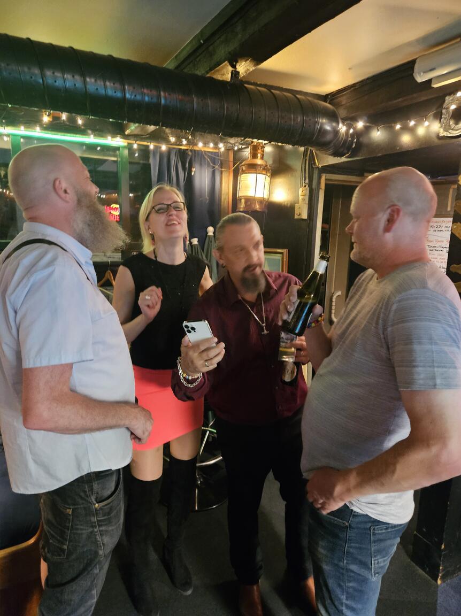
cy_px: 308
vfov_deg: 74.0
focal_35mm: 23
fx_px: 409
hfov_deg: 58.8
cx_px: 230
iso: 1250
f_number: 1.8
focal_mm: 5.4
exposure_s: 1/20
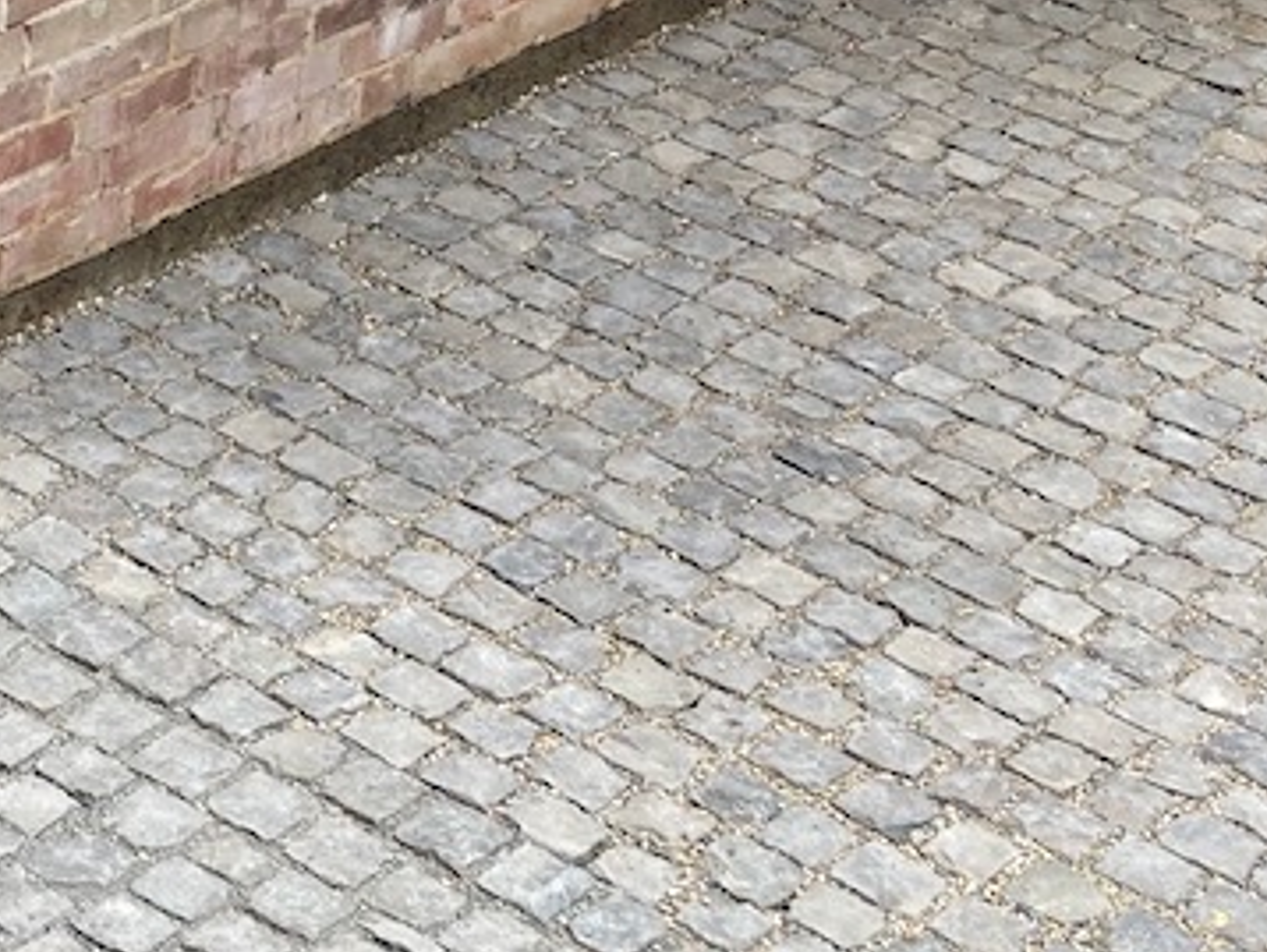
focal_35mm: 100
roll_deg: -0.7
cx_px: -343
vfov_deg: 14.8
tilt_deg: -29.7
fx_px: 3663
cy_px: 280
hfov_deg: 18.4
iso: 20
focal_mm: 3.99
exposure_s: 1/166
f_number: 1.8
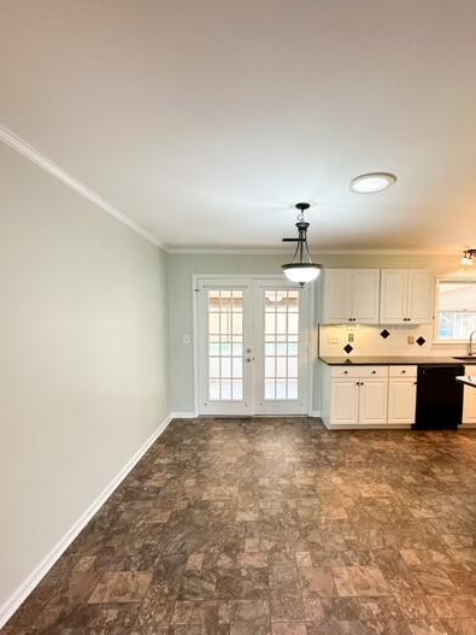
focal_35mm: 17
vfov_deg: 90.9
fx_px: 312
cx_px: 263
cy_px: 339
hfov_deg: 74.5
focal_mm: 2.22
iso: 160
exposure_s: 1/120
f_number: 2.2
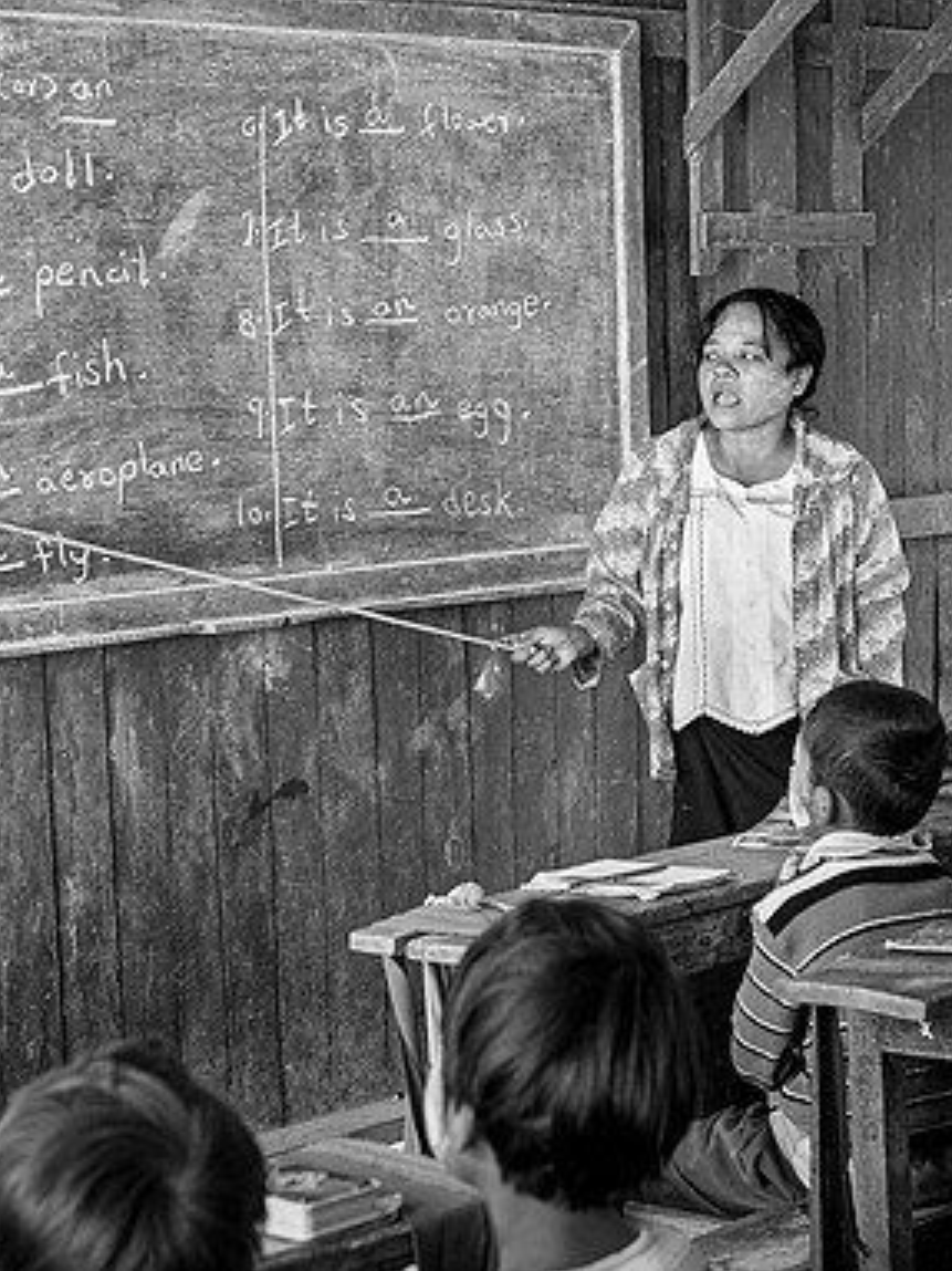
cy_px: 653
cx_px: 467
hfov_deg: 17.6
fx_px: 3082
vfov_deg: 23.3
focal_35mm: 84
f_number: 6.3
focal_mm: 56
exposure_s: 1/100
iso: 1600
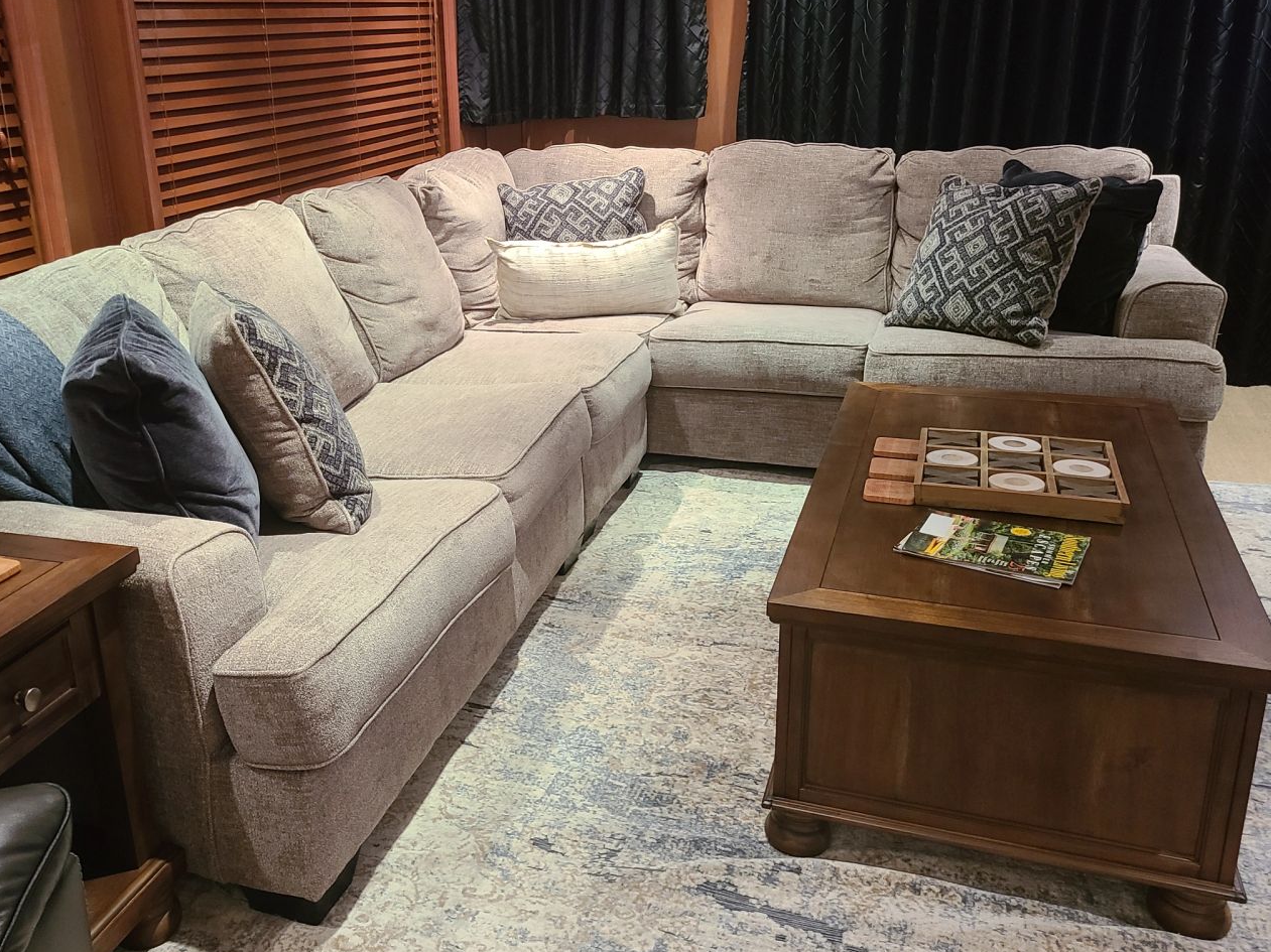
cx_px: 497
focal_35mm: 33
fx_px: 1211
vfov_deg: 42.9
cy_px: 422
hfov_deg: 54.9
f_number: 1.8
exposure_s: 1/40
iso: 400
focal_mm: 5.4
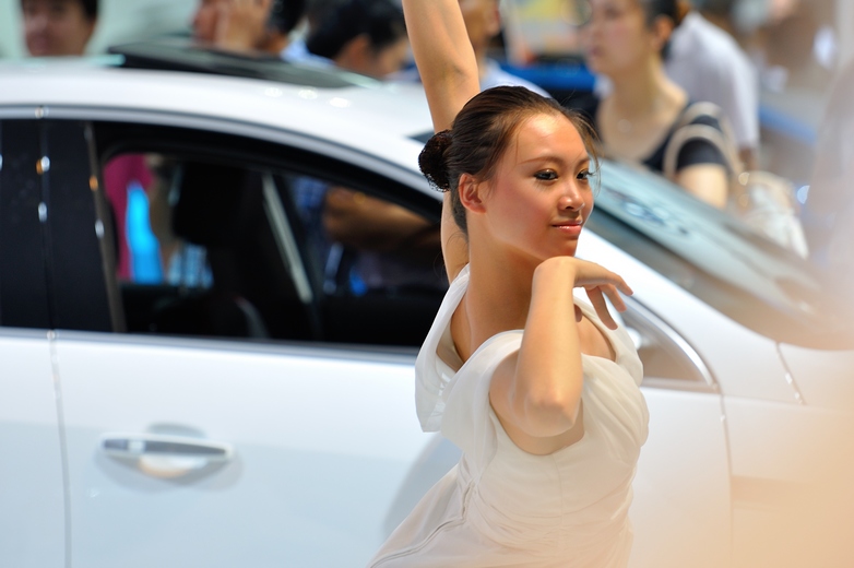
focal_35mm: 225
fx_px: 5333
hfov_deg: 9.2
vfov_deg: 6.1
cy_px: 284
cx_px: 427
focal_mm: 150
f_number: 3.2
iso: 200
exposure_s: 1/125
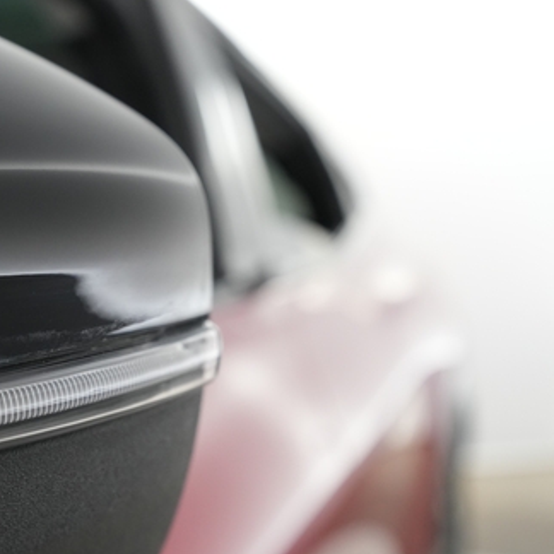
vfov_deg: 36.1
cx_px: 207
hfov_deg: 35.9
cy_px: 280
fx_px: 851
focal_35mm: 47
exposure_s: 1/100
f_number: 5
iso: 3200
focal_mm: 28
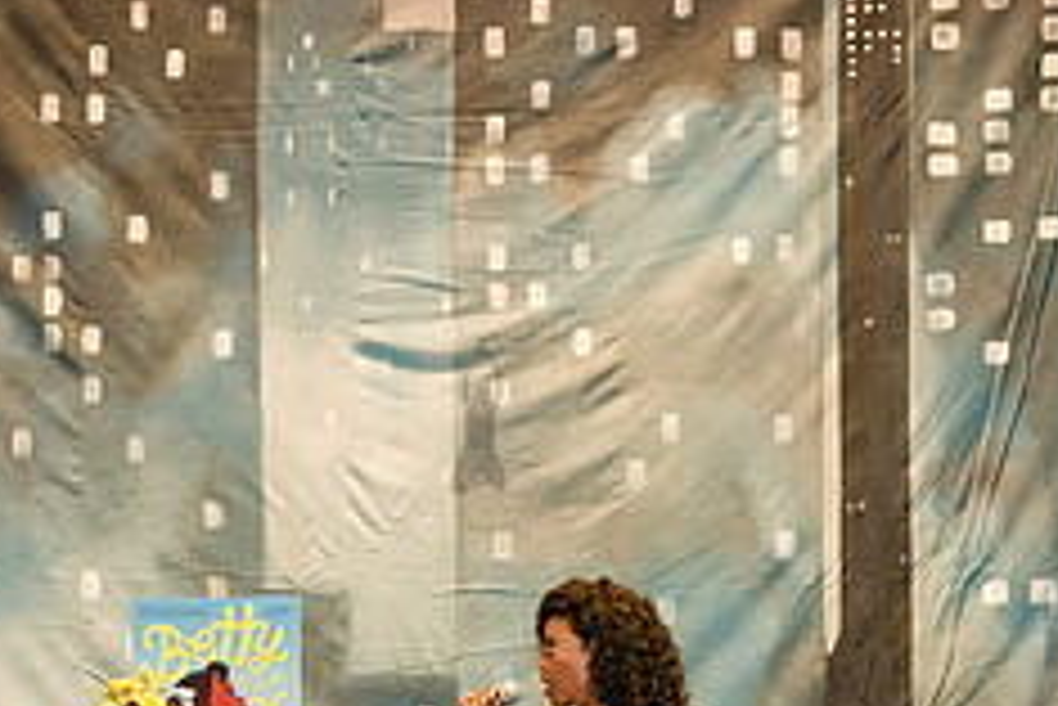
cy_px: 848
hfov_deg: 21.4
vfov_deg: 14.0
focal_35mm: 95
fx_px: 2794
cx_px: 477
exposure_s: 1/320
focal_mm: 38
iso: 3200
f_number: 3.2
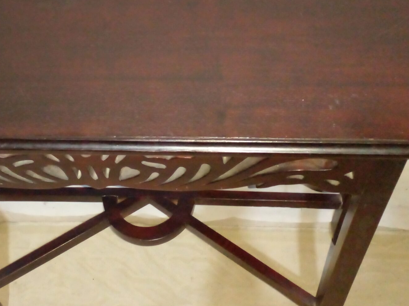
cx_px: 119
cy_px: 117
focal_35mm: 52
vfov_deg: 27.9
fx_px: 614
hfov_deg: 36.2
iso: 500
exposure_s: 1/25
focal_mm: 3.6
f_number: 1.9
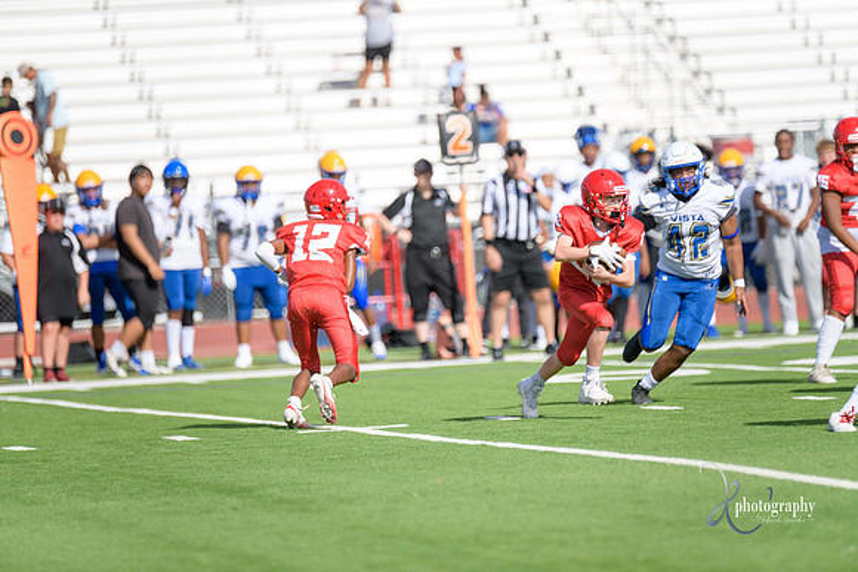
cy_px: 286
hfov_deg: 6.9
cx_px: 429
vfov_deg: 4.6
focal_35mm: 300
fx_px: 7151
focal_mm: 300
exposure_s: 1/3200
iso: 200
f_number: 2.8
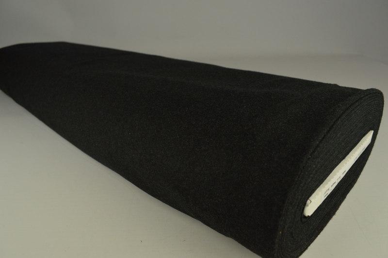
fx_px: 291
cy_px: 129
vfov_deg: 47.9
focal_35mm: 27
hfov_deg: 67.4
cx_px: 194
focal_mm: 18
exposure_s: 1/250
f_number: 8
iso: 400
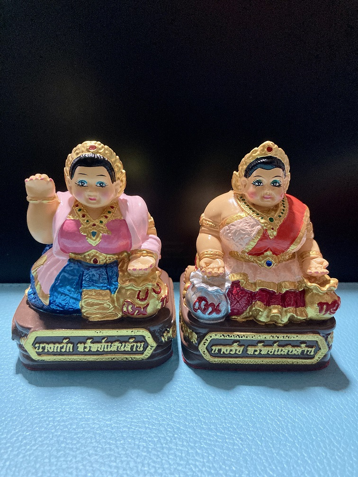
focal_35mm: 28
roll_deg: -2.2
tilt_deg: -21.0
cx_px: 179
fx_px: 386
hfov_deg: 49.7
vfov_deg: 63.4
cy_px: 238
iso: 400
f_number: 1.8
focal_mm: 3.99
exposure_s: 1/30
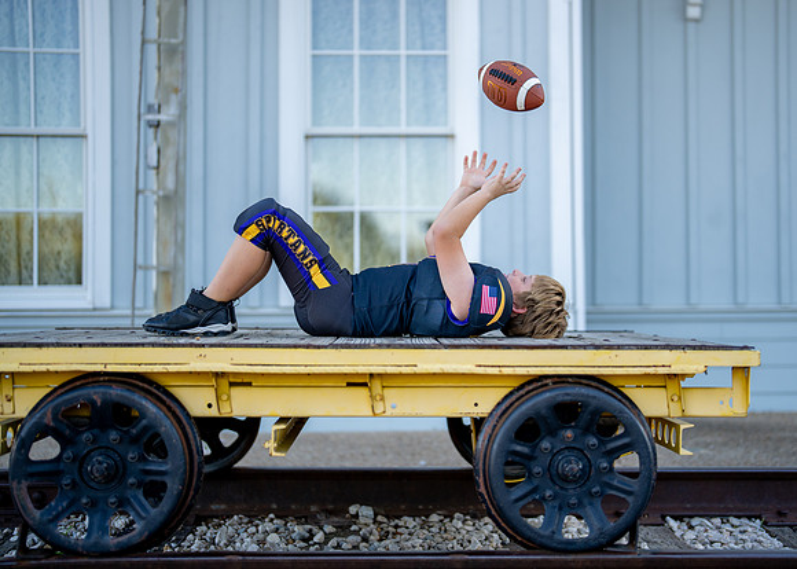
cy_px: 284
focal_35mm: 54
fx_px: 1223
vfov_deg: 26.2
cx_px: 434
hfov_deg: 36.1
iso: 100
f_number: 1.2
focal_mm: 50
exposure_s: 1/1600
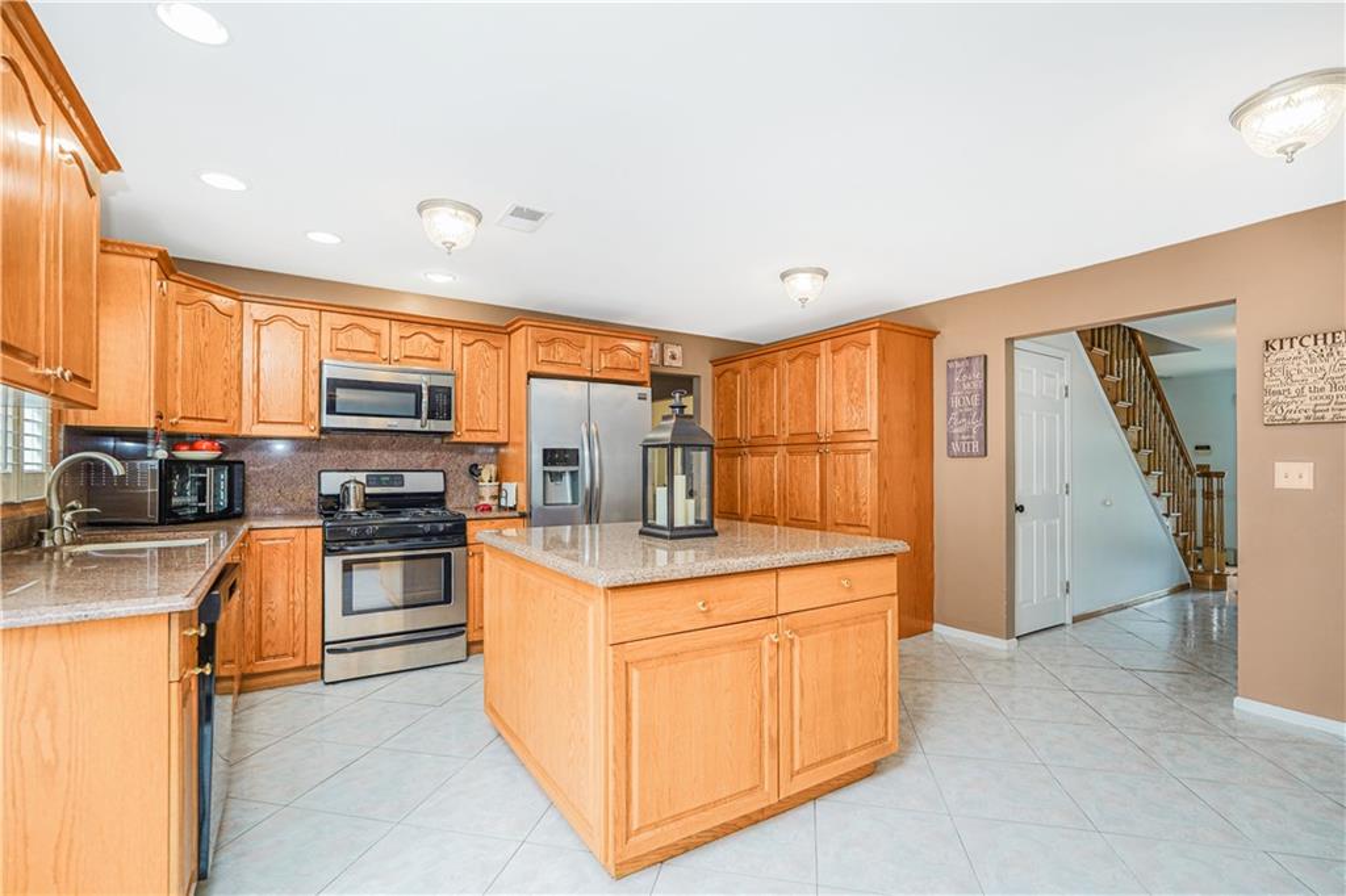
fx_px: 598
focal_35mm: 16
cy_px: 448
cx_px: 673
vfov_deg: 73.7
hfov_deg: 96.8
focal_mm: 16
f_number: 4
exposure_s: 1/25
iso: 64
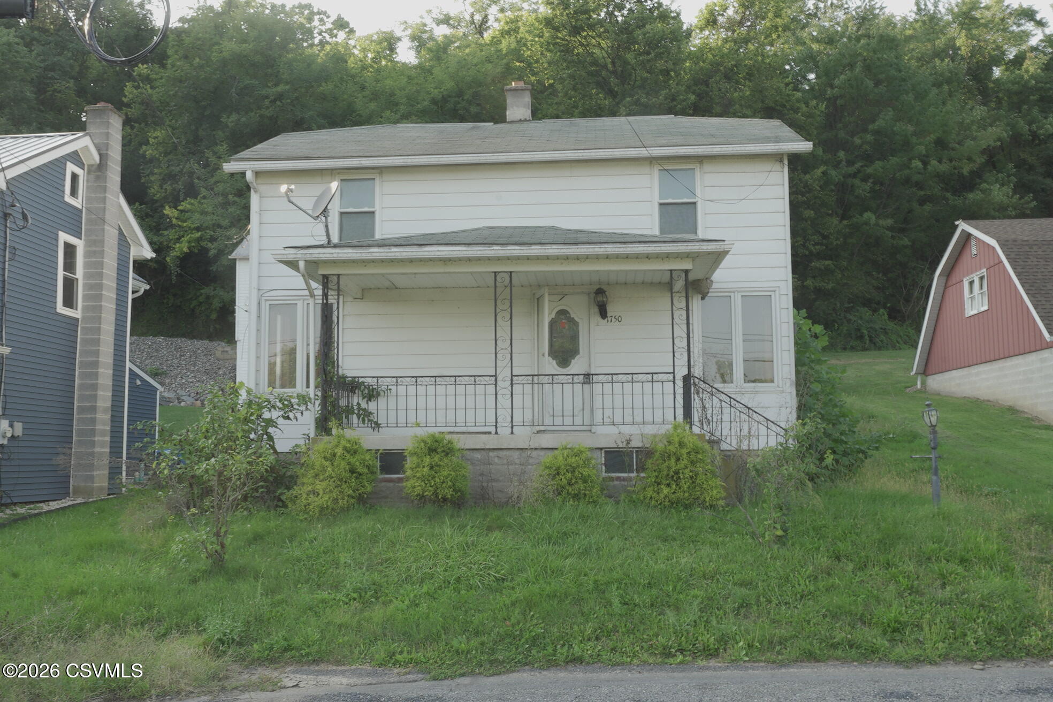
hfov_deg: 57.2
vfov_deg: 40.0
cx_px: 526
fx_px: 965
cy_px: 351
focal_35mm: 33
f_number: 20
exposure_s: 1/6
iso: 125
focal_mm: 22.4
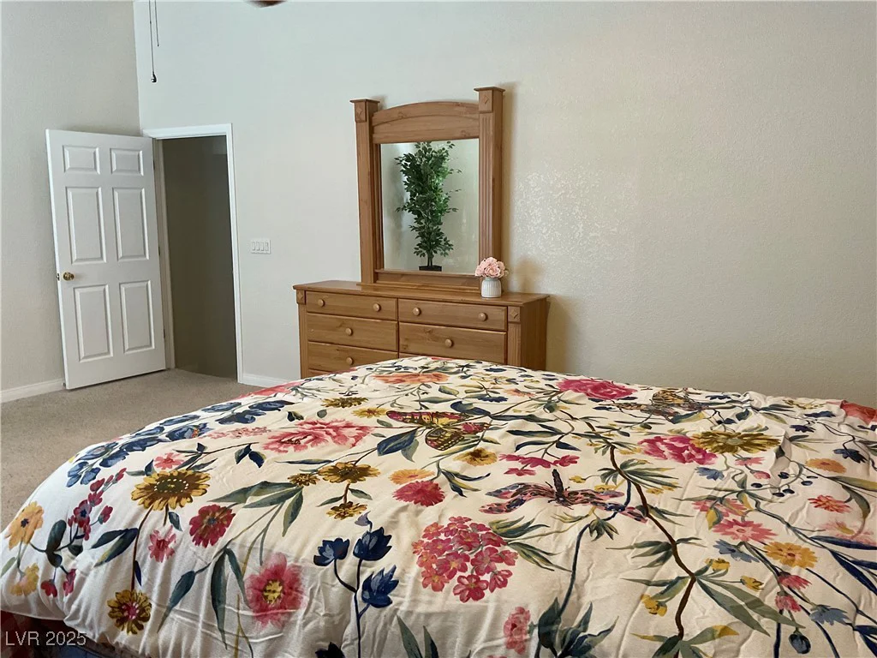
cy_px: 329
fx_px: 735
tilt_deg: -10.6
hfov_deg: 61.7
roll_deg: -1.5
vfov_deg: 48.2
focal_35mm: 29
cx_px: 438
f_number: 1.8
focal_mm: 3
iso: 100
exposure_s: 1/60
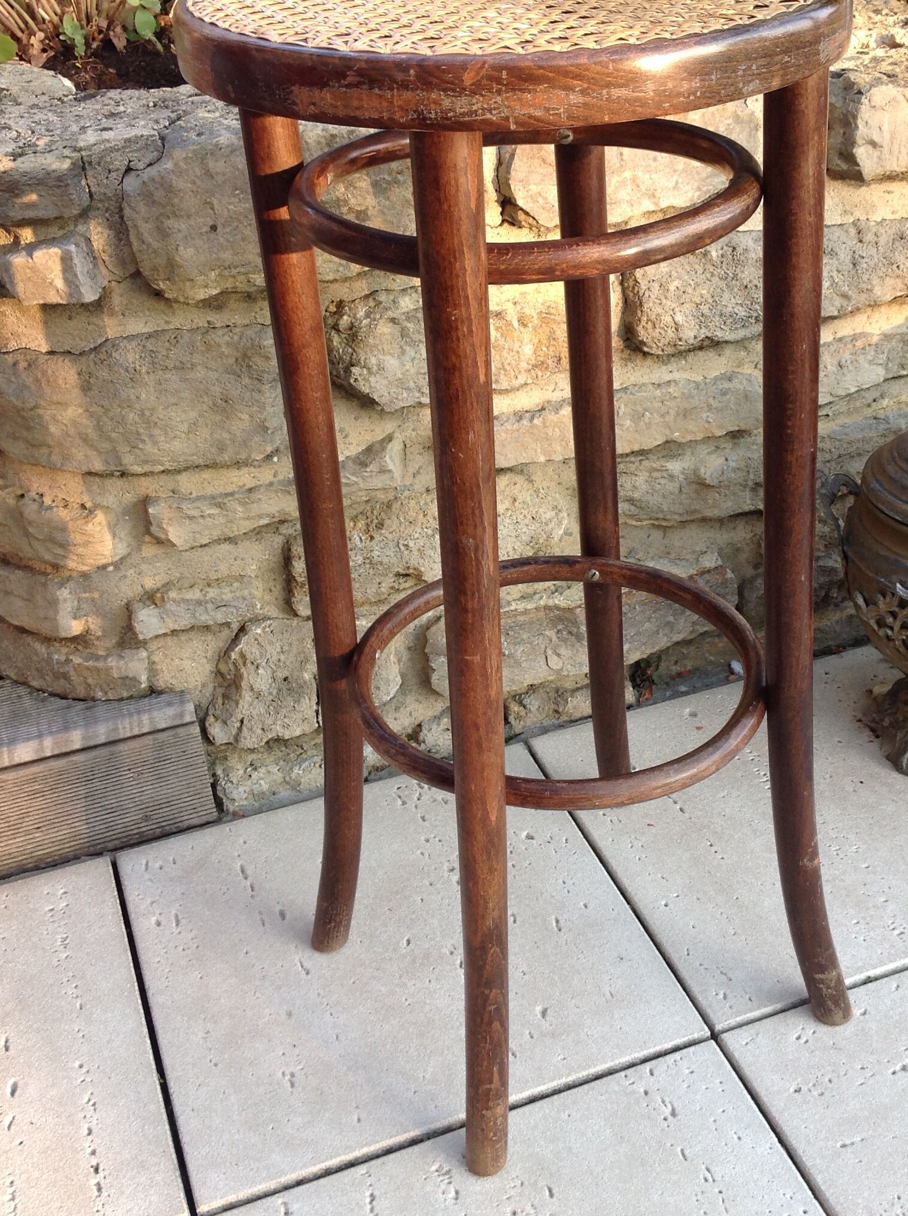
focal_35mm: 45
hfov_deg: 32.0
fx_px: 1578
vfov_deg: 42.1
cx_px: 524
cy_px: 566
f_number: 2.4
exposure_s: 1/121
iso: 50
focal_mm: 4.28
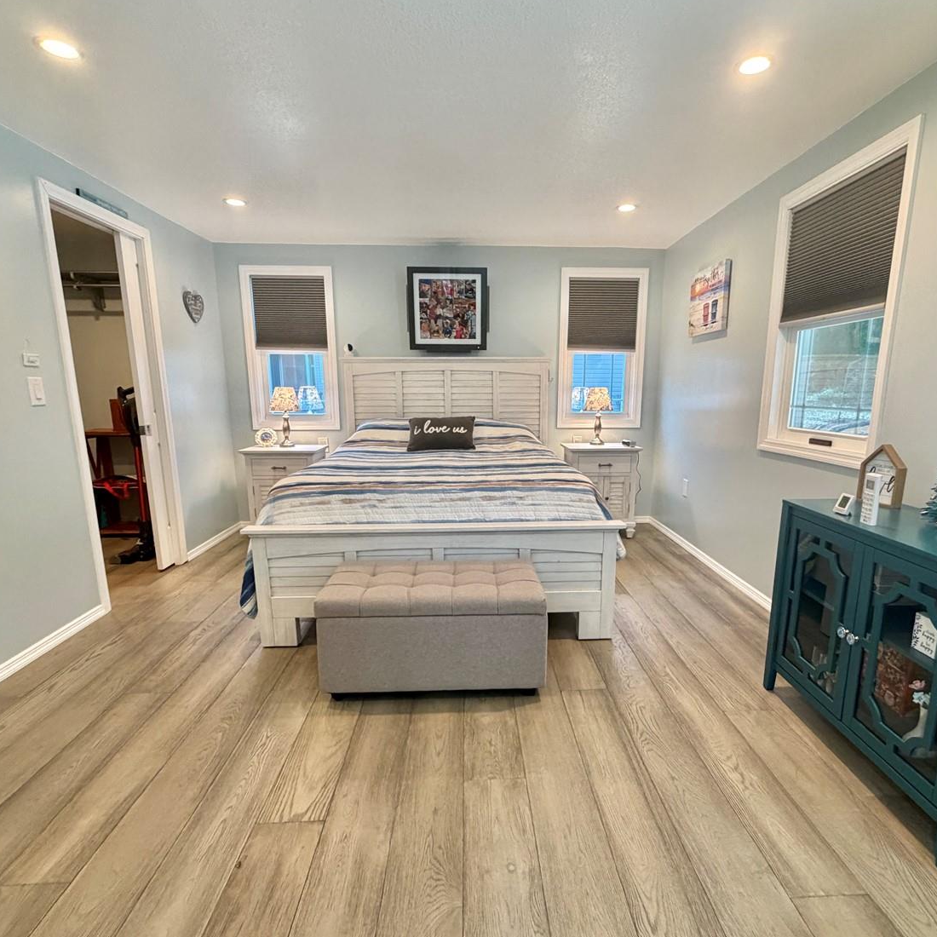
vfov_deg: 80.6
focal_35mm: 18
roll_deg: -0.2
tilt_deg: -11.4
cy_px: 500
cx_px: 493
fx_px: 551
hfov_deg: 80.7
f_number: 2.2
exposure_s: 1/120
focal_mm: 2.22
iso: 320
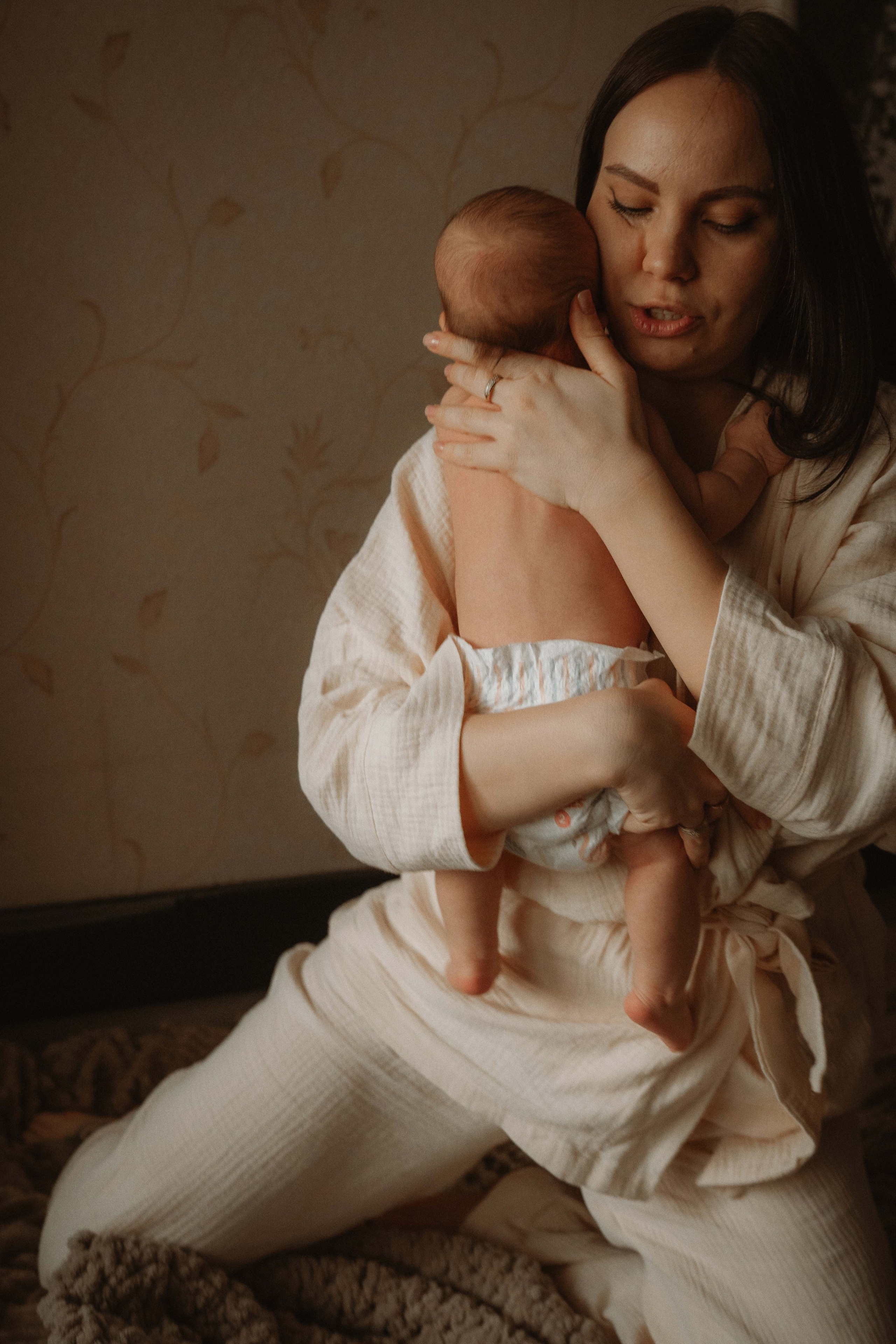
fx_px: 1568
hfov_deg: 31.9
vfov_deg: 46.4
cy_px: 672
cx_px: 448
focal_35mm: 42
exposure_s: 1/200
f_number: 3.2
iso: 1250
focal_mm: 28
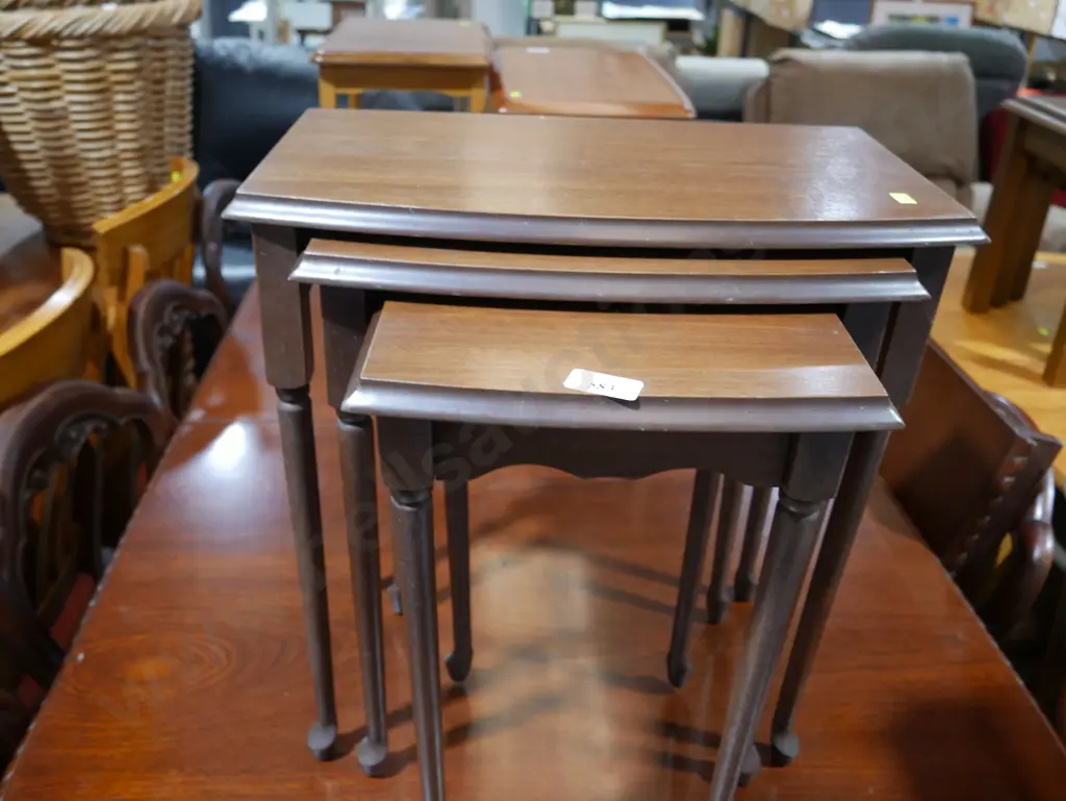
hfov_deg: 56.8
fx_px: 986
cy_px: 400
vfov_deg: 44.2
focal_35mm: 32
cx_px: 533
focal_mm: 16
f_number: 3.6
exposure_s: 1/60
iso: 800
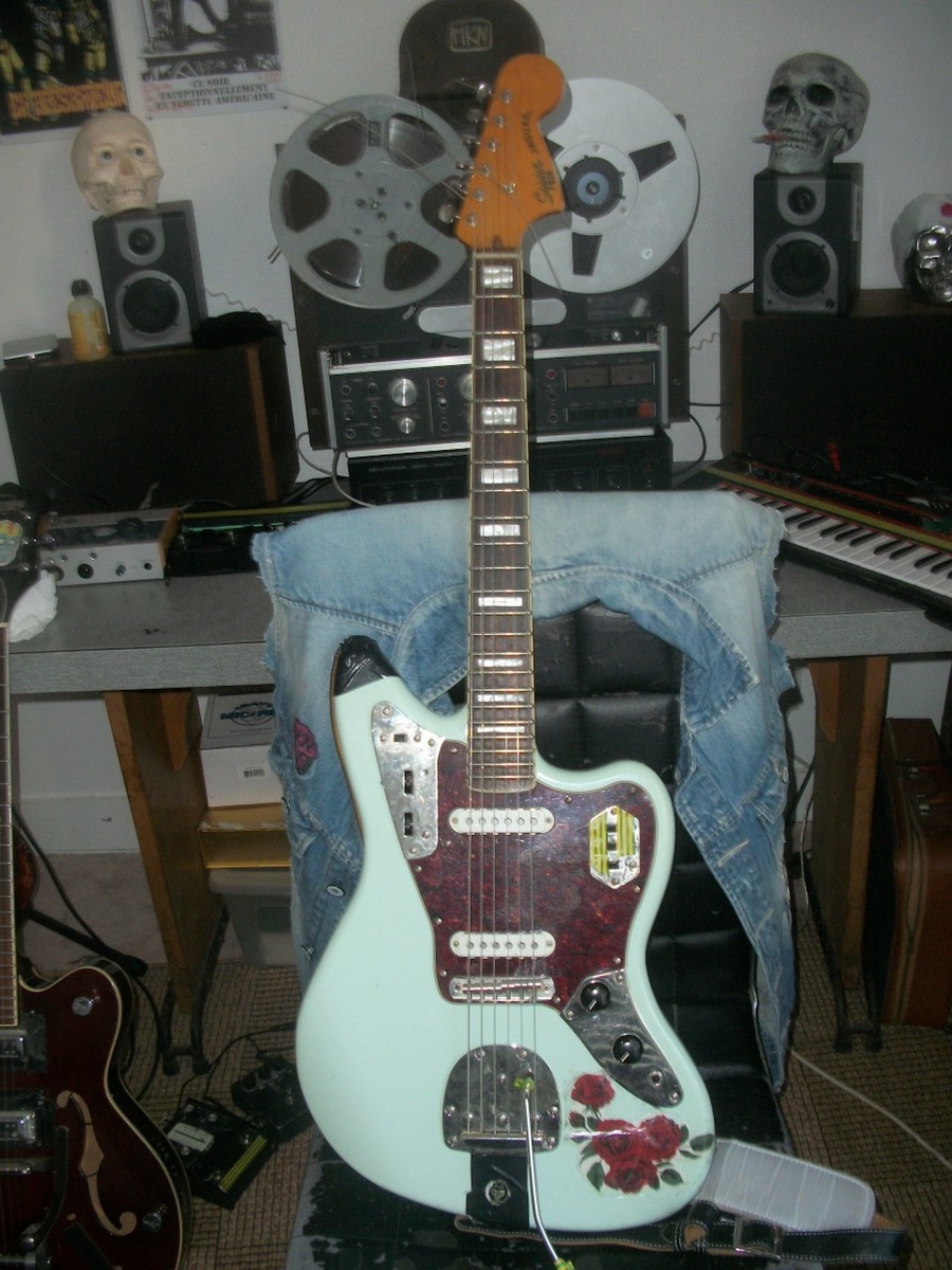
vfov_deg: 52.6
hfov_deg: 40.7
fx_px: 1283
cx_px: 476
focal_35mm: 35
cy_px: 635
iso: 160
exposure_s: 1/30
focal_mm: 6.3
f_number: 3.1
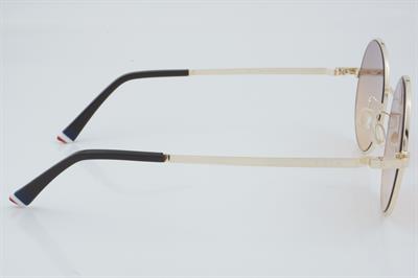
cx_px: 209
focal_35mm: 75
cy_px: 139
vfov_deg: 18.2
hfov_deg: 27.0
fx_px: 870
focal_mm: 50
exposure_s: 1/3
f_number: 32
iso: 100
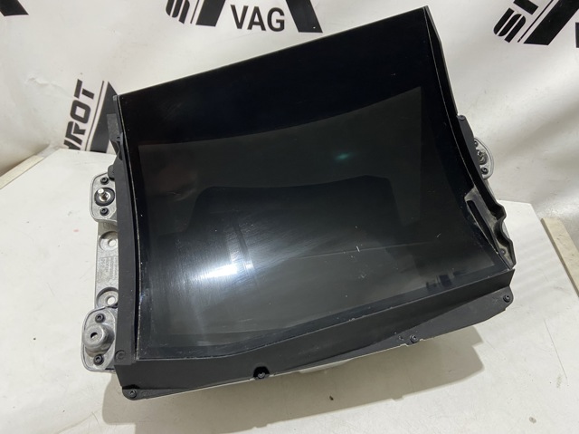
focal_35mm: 26
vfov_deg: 53.0
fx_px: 435
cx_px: 290
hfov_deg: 67.3
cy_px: 217
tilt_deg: -35.2
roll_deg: -3.1
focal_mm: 4.25
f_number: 1.8
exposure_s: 1/50
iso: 250
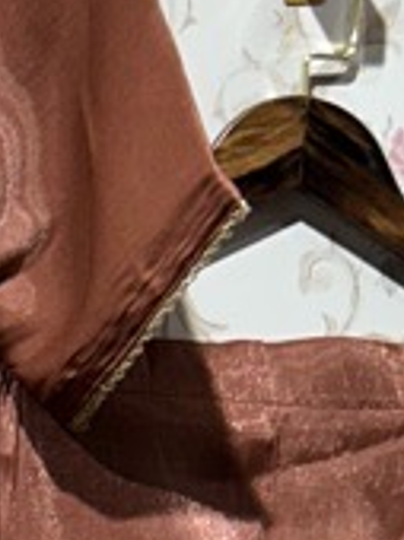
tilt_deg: -6.5
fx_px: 3058
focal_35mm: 196
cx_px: -538
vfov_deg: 9.7
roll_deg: -1.0
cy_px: 889
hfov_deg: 7.1
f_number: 1.5
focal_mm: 5.7
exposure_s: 1/101
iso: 32
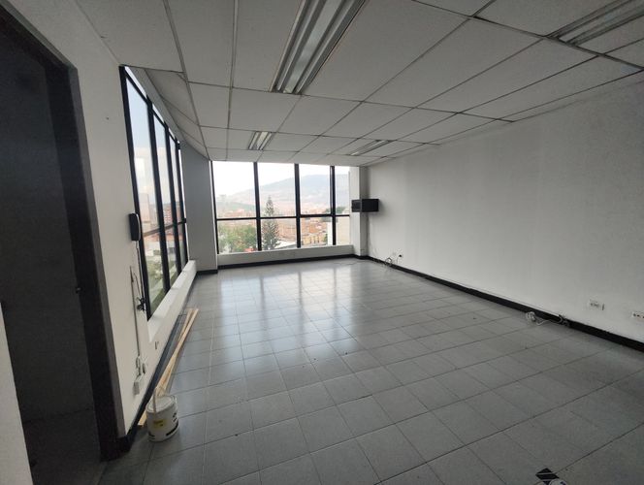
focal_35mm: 14
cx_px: 322
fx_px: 261
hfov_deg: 102.0
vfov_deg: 85.8
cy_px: 242
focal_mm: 2.16
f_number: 2.2
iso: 167
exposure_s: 1/240
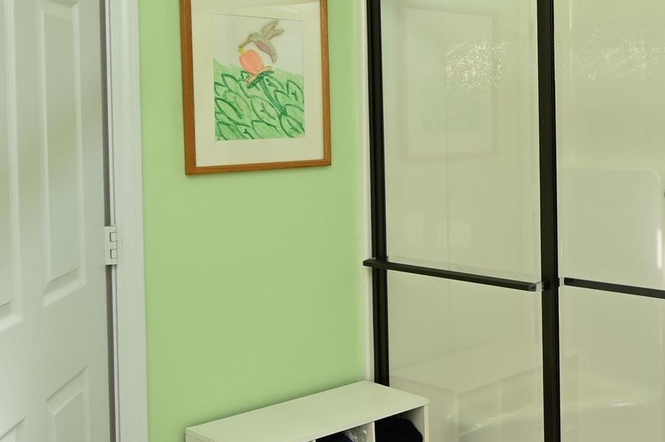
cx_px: 711
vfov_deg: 27.8
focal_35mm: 48
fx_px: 886
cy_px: 138
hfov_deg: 35.8
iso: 200
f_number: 5
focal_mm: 14
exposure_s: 1/80
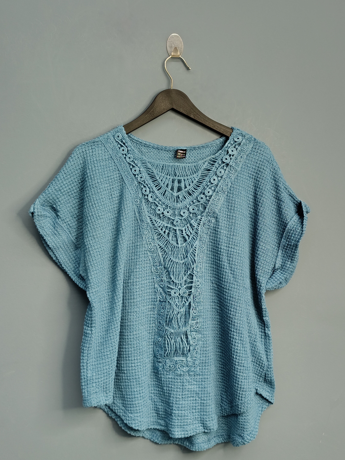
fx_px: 412
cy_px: 225
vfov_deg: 58.3
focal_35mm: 31
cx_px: 178
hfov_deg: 45.4
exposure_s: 1/33.3
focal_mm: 6.14
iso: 400
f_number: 1.6
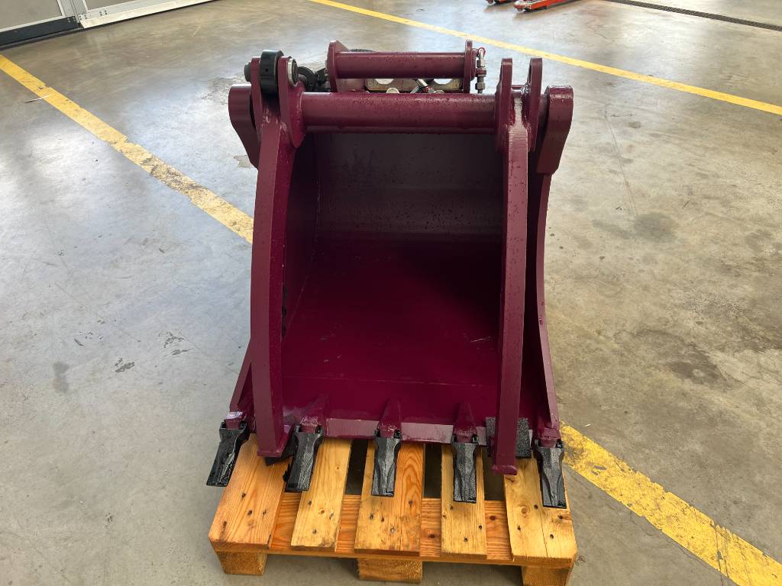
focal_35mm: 26
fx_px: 587
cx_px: 391
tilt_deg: -38.7
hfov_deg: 67.3
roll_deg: +2.9
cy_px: 293
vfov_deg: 53.1
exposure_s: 1/150
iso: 32
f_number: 1.5
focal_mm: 5.7
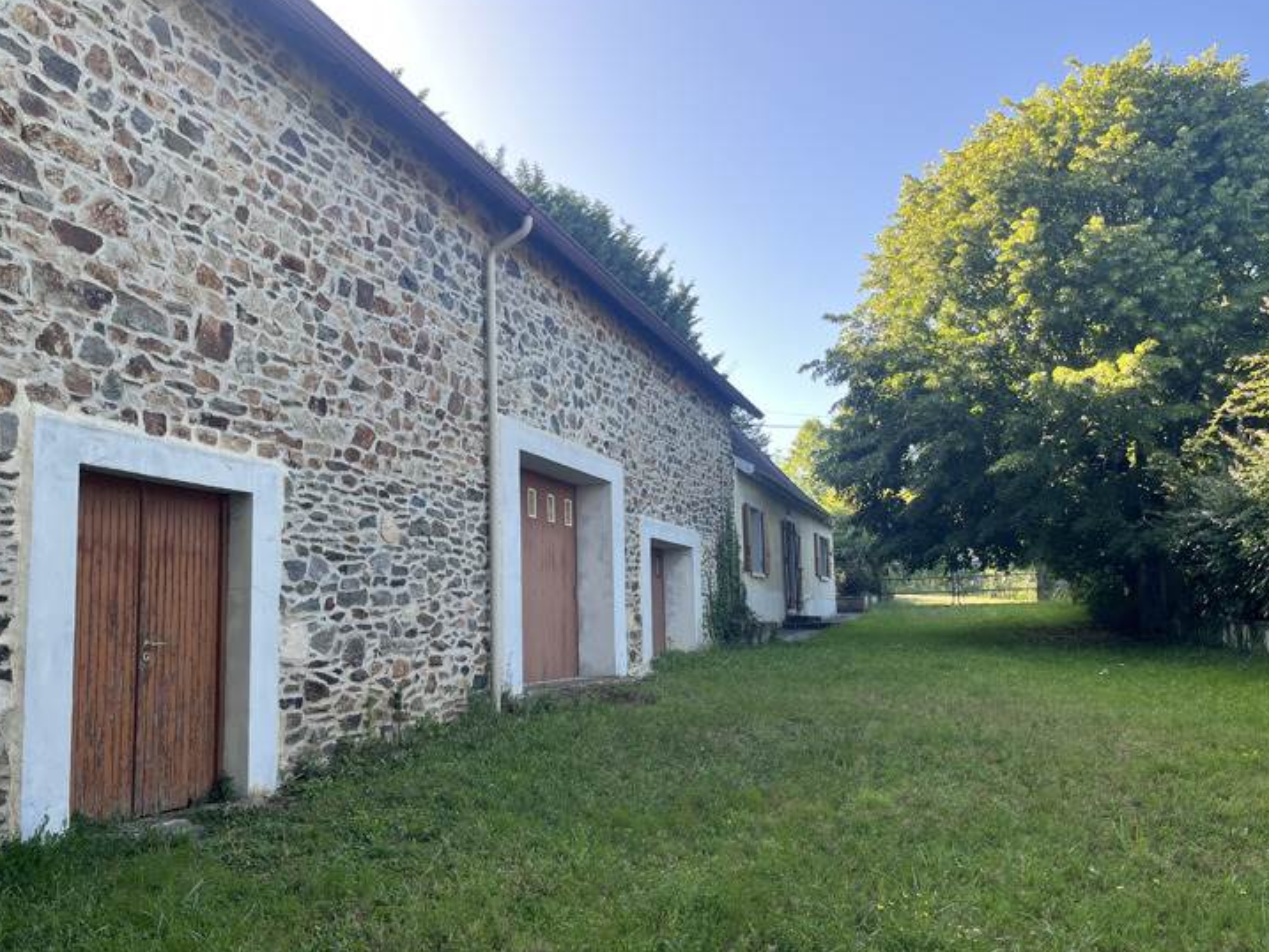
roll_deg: +1.5
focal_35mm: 29
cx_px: 600
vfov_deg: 48.2
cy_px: 508
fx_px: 1063
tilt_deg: +6.0
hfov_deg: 61.6
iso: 50
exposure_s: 1/369
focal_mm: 5.1
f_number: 1.6
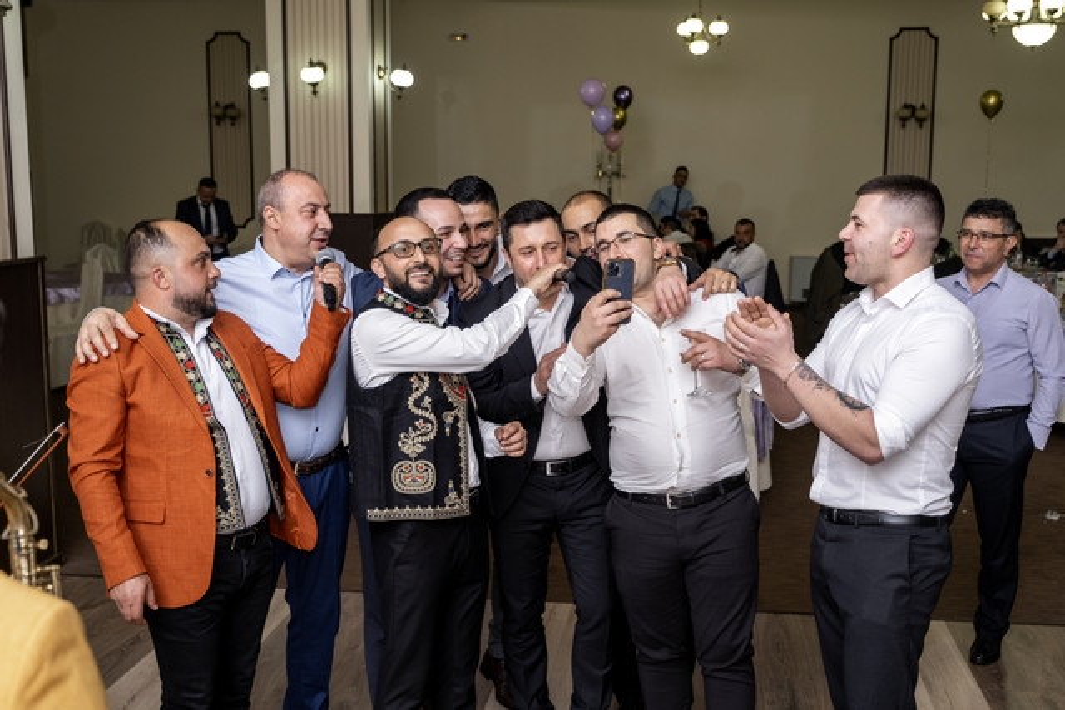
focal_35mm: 41
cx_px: 532
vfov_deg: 32.6
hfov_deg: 47.4
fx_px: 1213
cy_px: 355
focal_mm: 27.4
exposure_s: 1/160
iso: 1000
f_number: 2.8
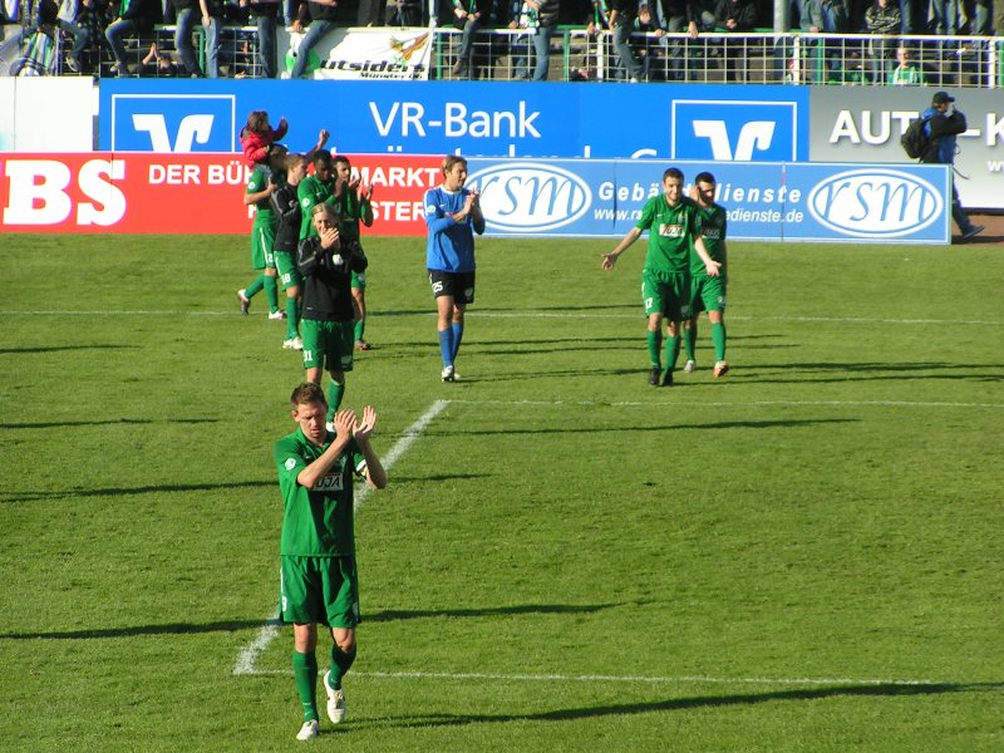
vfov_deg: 6.0
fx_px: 7164
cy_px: 376
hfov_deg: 8.0
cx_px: 502
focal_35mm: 247
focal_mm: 37.8
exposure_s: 1/400
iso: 50
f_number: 5
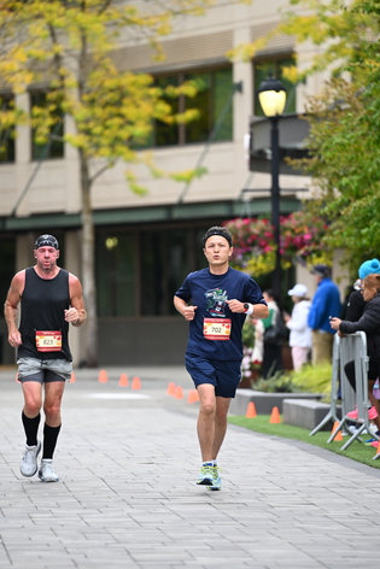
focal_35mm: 233
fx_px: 3686
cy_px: 272
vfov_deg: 8.8
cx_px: 183
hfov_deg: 5.9
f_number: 2.8
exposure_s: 1/2000
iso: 640
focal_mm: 200
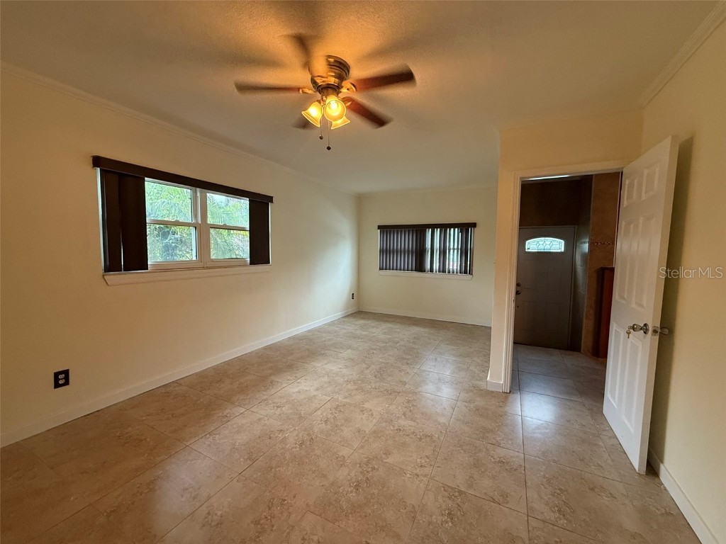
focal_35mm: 14
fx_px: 294
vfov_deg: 85.7
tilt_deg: -3.8
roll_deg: -0.7
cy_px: 272
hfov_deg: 102.1
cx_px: 363
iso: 320
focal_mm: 2.22
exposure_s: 1/60
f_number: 2.2
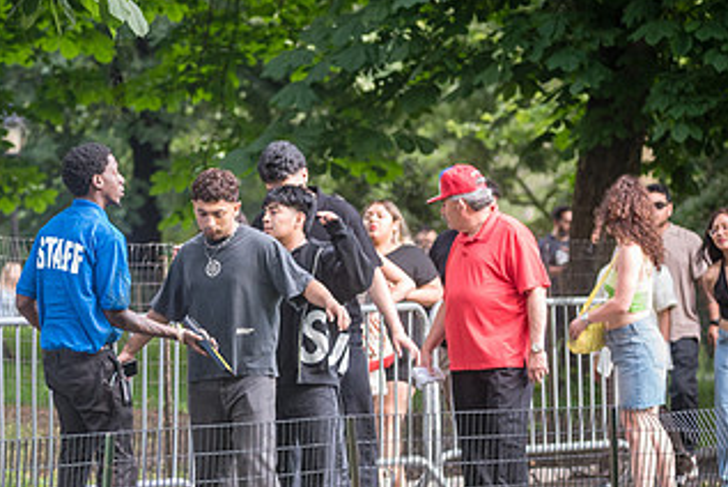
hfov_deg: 8.3
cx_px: 117
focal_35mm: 247
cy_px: 307
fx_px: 4999
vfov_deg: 5.6
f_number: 4
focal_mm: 135
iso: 1000
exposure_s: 1/160
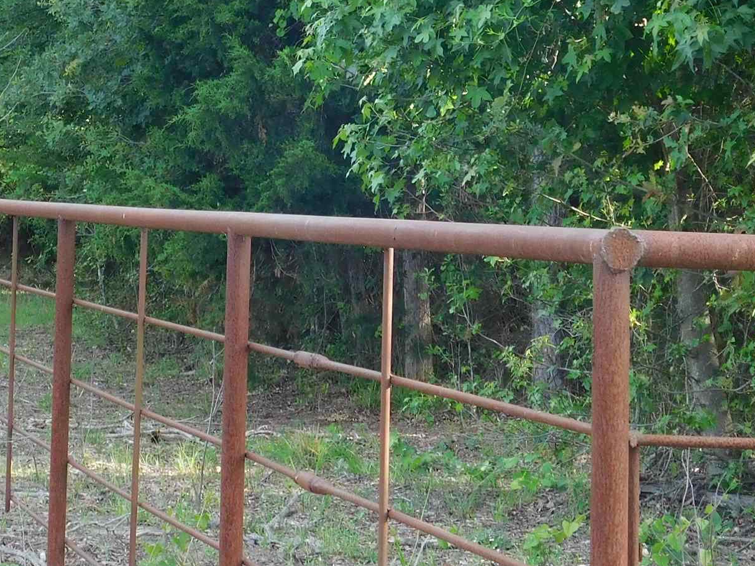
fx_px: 2813
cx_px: 225
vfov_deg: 11.3
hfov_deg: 15.2
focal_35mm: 129
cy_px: -74
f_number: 3.8
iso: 125
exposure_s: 1/80
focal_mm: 9
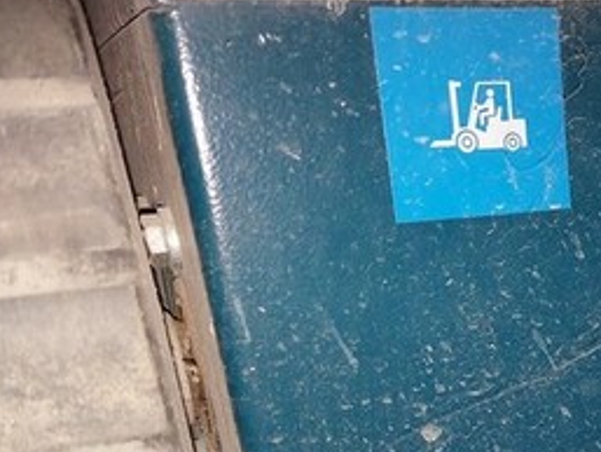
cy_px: 492
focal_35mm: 56
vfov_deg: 24.4
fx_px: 973
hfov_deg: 30.3
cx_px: 678
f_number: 1.8
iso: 125
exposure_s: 1/60
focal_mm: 5.23
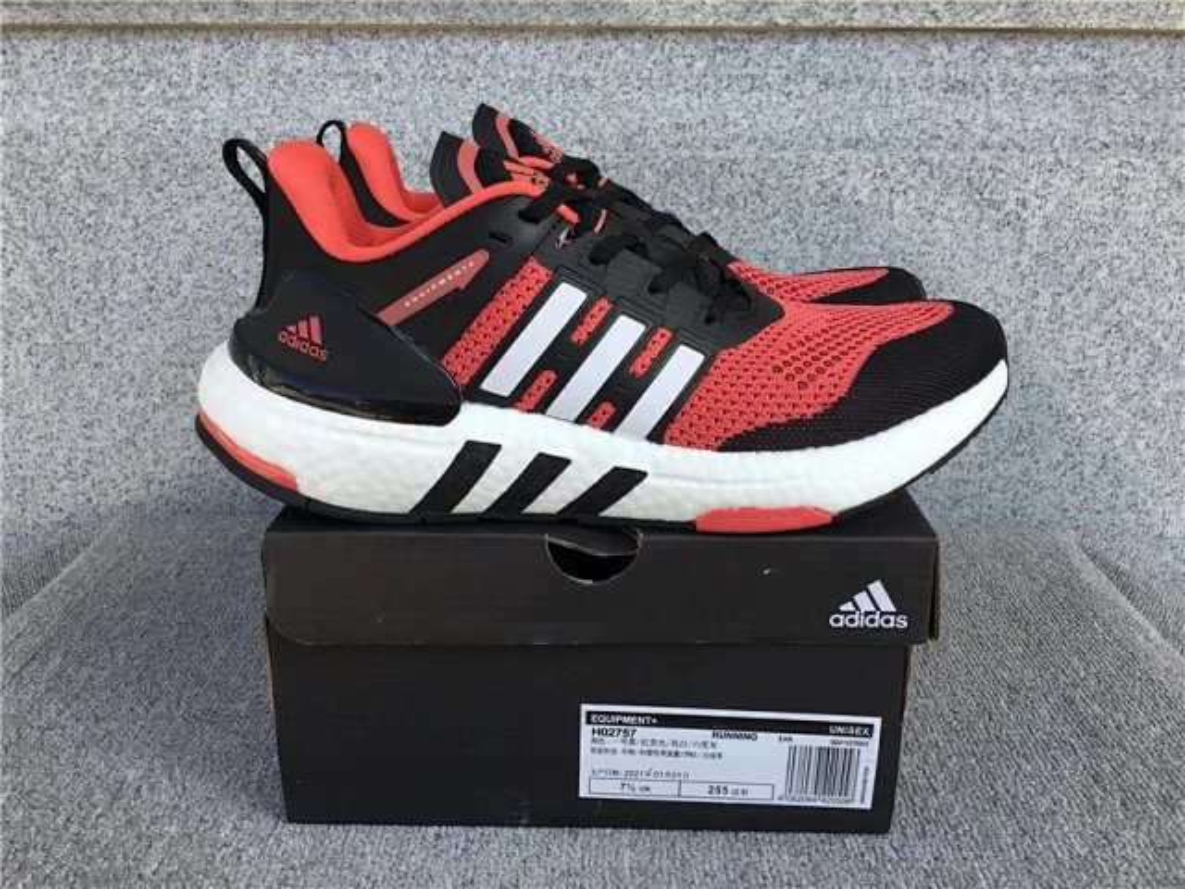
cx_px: 592
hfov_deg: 58.4
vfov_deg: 45.4
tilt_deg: -17.6
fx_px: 1061
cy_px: 444
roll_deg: +0.1
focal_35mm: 31
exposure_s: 1/319
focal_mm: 3.3
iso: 25
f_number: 2.4
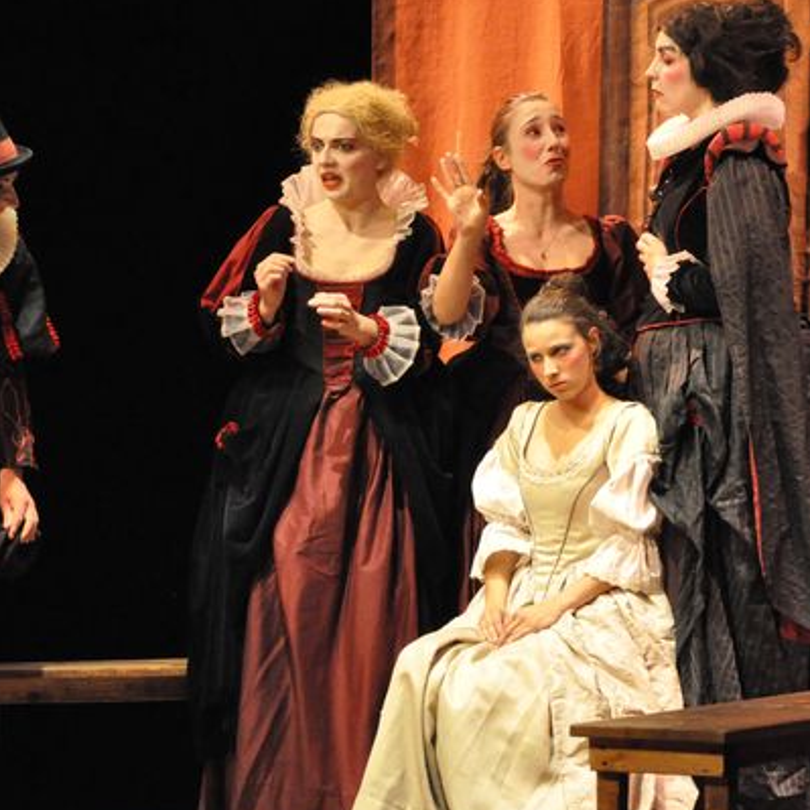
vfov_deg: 11.8
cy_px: 494
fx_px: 3918
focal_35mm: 148
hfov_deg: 11.8
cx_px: 258
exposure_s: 1/60
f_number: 5
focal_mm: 58
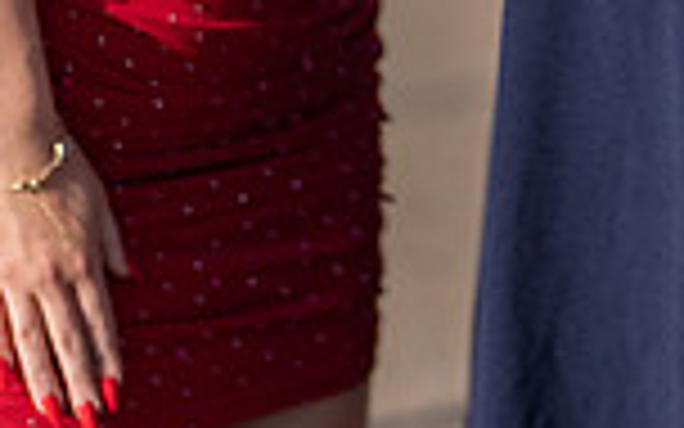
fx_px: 4250
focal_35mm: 228
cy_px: -404
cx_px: 701
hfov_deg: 9.1
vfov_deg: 5.6
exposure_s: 1/8000
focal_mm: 50
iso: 100
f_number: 1.2
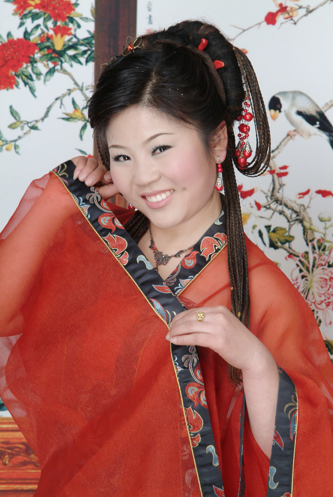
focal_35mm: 126
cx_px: 166
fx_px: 1744
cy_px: 248
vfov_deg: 16.2
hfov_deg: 10.9
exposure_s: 1/125
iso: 160
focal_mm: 84
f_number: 6.7
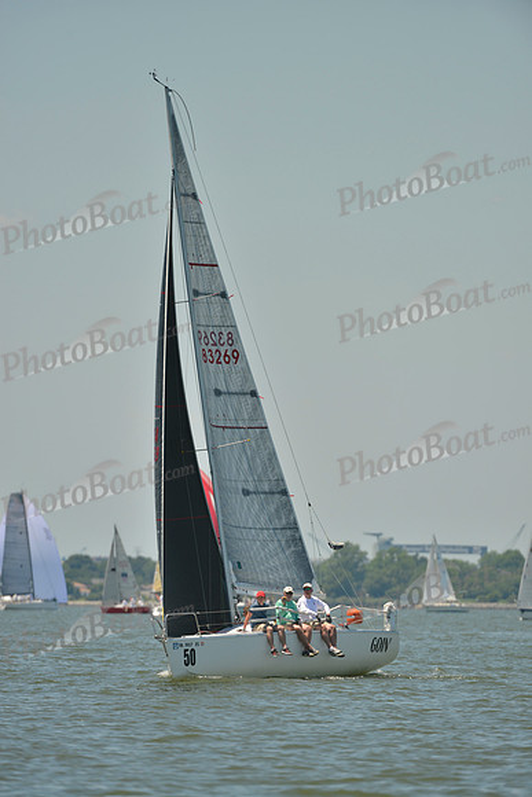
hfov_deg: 3.4
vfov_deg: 5.2
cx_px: 266
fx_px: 8861
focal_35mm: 400
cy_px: 398
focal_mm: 400
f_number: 5
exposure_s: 1/1600
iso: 200
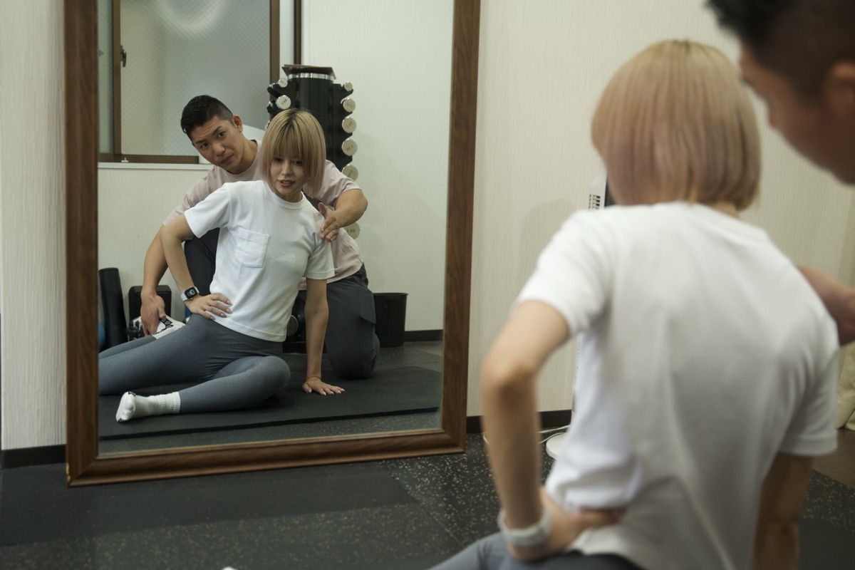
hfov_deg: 46.4
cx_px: 428
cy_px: 285
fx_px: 997
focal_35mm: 42
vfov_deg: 31.9
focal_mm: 42
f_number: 2.8
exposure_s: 1/160
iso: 800
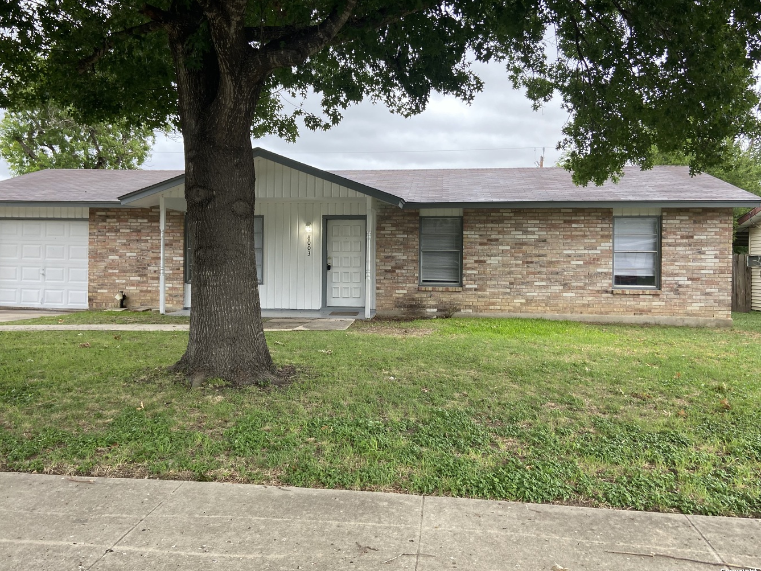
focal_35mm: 28
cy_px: 278
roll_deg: -1.8
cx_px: 371
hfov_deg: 63.4
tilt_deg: +0.9
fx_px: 616
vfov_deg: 49.7
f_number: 1.8
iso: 64
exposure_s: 1/122
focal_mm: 4.25
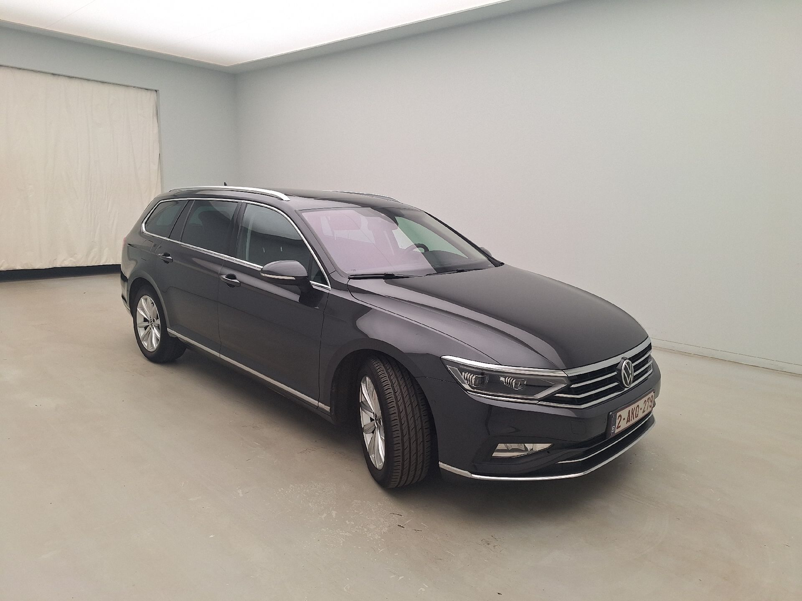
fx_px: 533
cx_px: 401
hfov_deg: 73.9
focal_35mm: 23
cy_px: 300
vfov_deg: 58.9
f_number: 1.8
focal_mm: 5.54
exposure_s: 1/138
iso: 40
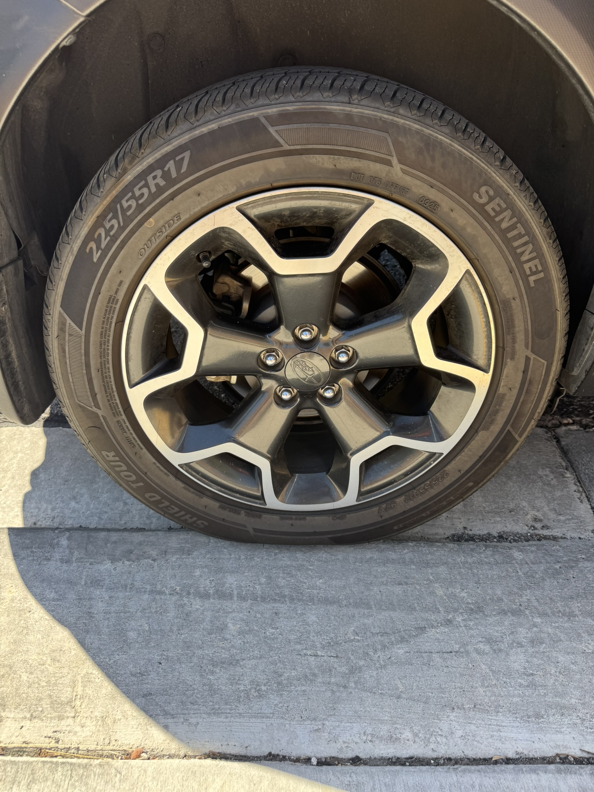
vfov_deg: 71.6
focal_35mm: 24
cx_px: 297
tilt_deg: -32.7
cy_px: 396
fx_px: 549
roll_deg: -0.6
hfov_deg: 56.8
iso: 80
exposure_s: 1/567
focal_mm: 6.76
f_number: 1.78
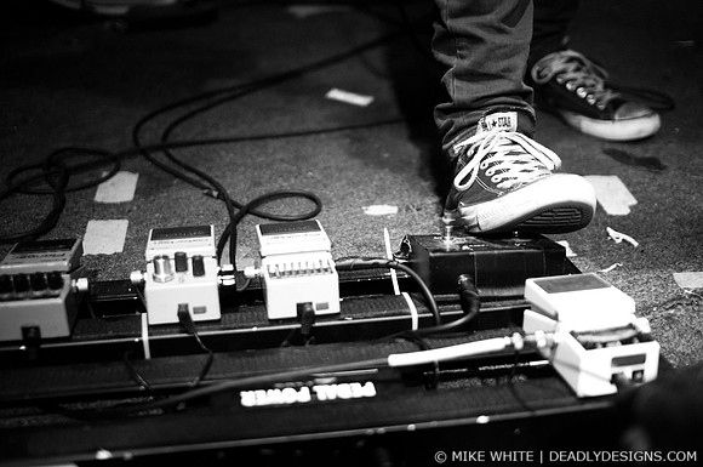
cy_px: 234
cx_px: 352
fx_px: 878
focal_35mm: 45
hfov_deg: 43.7
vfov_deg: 29.8
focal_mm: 30
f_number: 1.4
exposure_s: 1/80
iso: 1250
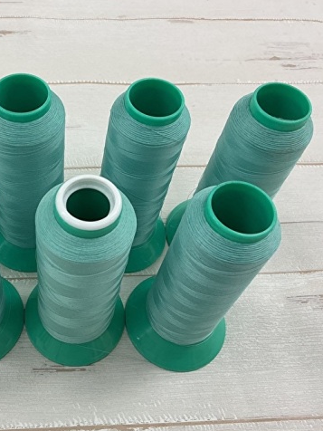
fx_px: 485
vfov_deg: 47.9
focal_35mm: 39
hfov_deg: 35.9
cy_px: 216
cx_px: 79
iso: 40
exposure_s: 1/60
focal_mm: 3
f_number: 1.8
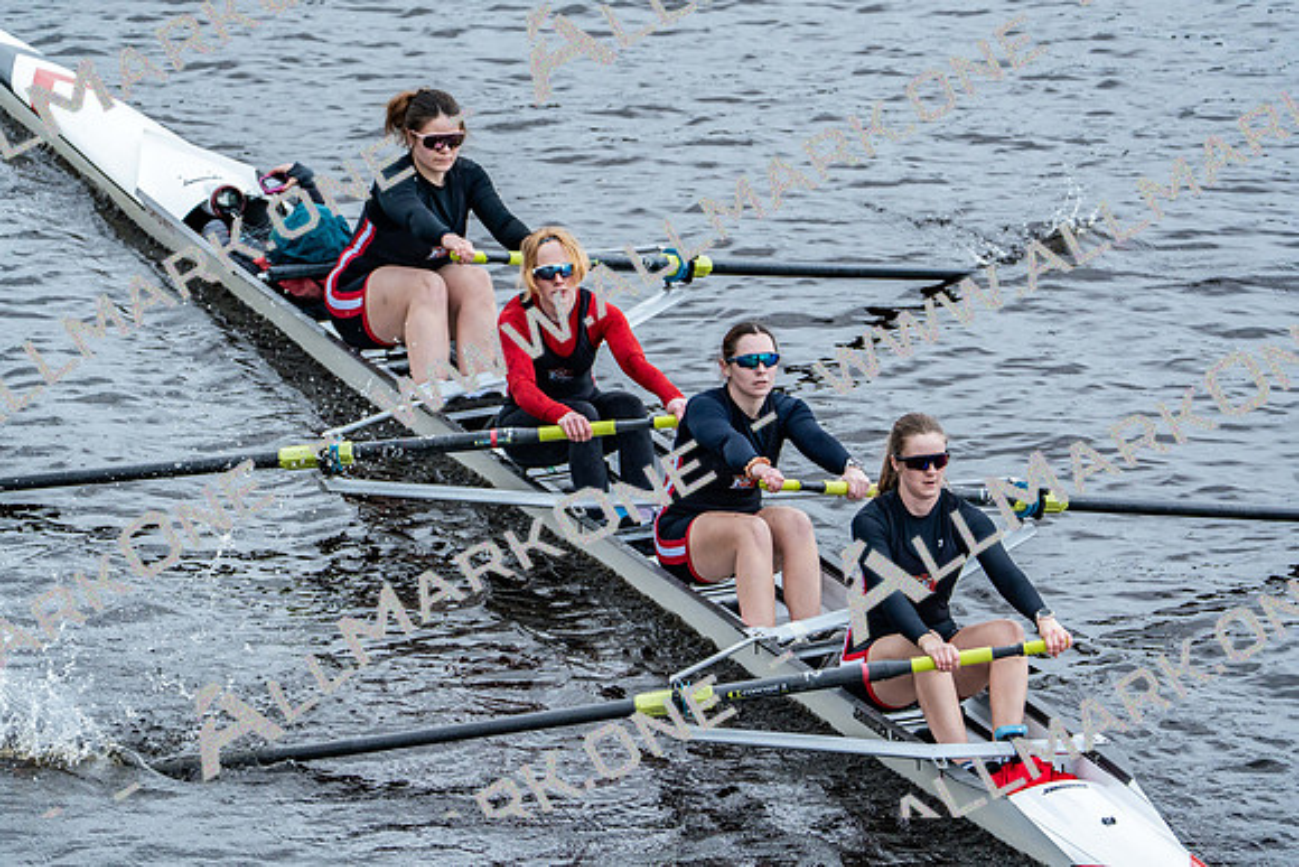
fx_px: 15627
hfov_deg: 4.8
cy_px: 434
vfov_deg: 3.2
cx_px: 650
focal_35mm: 433
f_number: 6.3
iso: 2500
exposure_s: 1/1000
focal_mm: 433
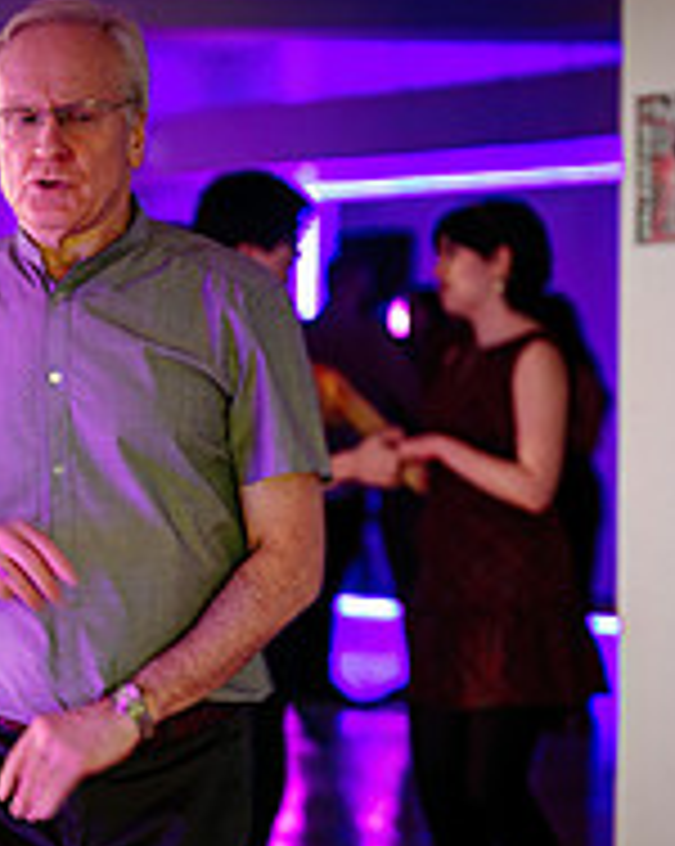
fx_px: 5178
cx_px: -260
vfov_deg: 9.3
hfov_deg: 7.4
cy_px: 852
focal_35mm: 207
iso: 1000
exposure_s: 1/50
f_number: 2
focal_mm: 65
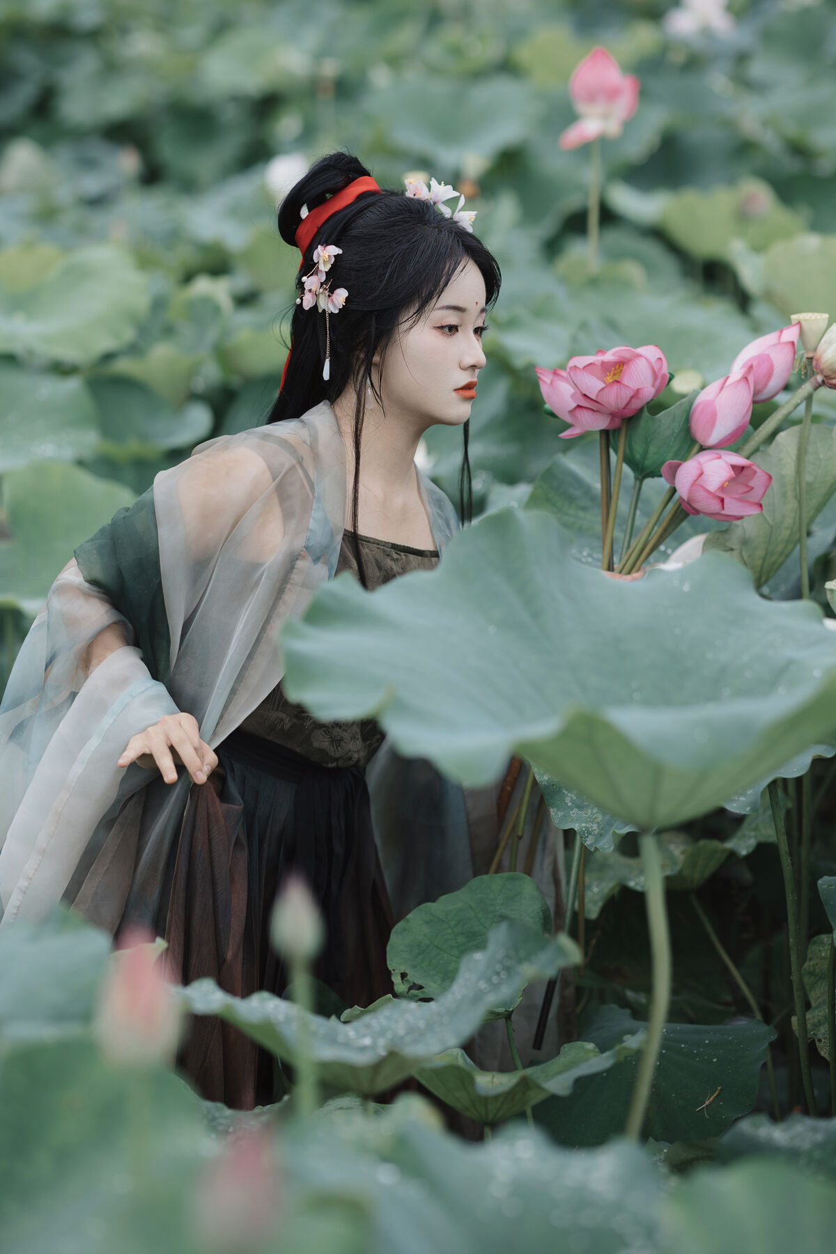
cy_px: 627
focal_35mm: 85
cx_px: 418
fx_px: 2961
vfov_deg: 23.9
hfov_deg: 16.1
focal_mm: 85
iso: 100
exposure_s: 1/1250
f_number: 2.2
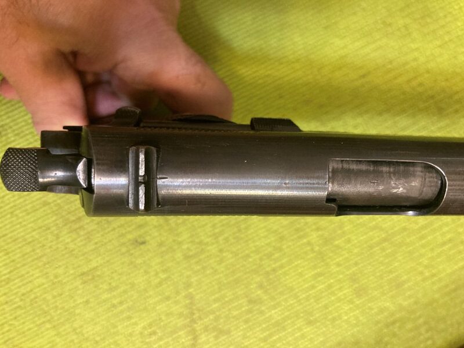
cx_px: 232
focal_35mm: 28
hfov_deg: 63.4
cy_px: 174
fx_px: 375
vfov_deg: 49.7
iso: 320
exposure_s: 1/33
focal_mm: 3.99
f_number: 1.8
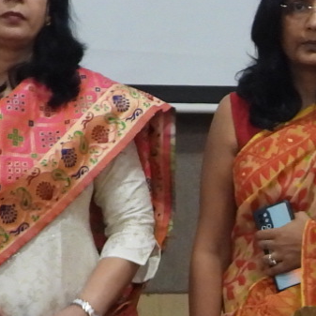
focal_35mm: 262
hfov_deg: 6.6
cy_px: 374
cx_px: 406
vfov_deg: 6.6
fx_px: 2706
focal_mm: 7.9
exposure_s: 1/20
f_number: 3.2
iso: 400
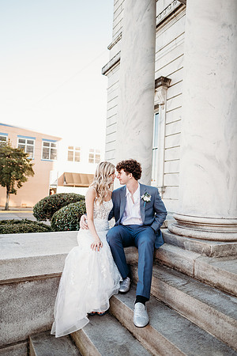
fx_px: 237
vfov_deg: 73.7
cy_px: 178
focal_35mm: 24
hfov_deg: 53.1
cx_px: 118
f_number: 2
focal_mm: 24
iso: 200
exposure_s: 1/320
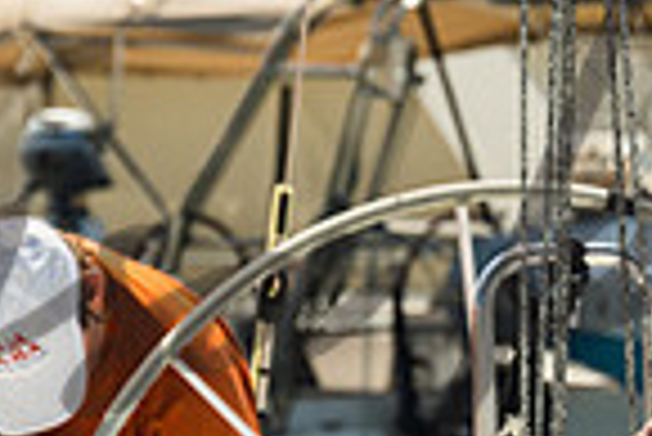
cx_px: 818
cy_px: 222
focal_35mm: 461
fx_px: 8357
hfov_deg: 4.5
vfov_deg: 3.0
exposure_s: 1/640
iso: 250
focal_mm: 115
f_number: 6.3
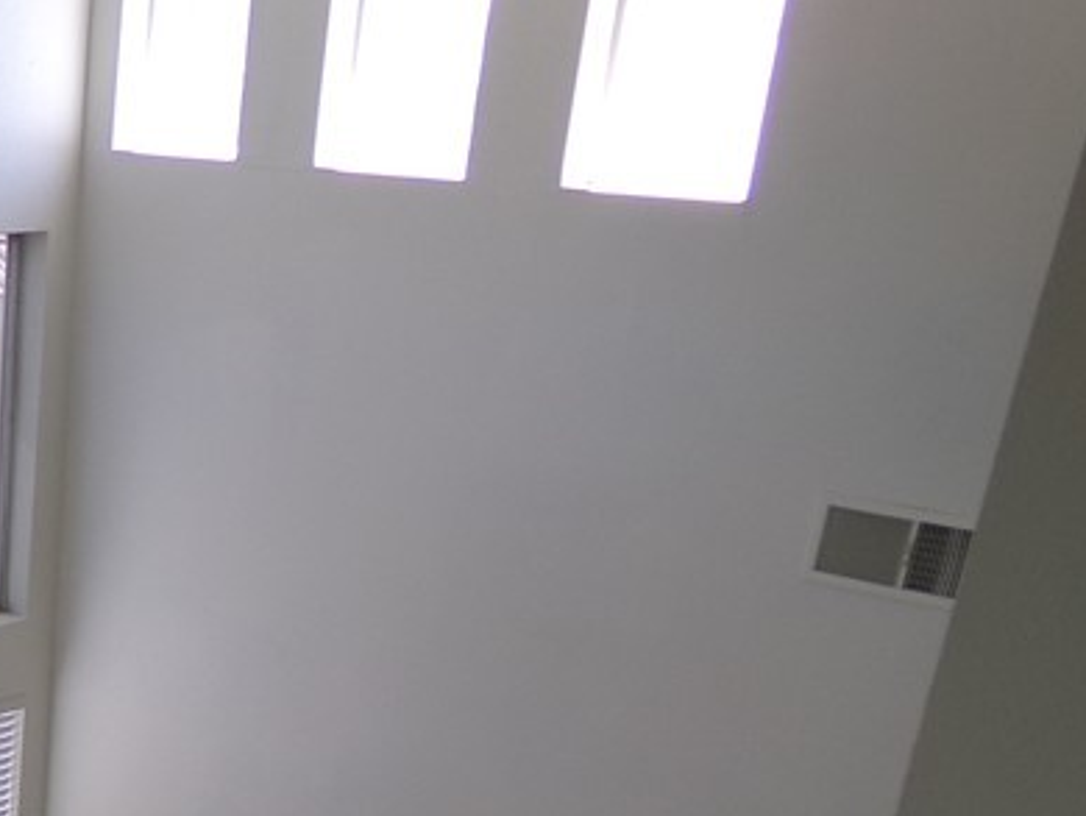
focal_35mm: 63
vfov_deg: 21.6
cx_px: -86
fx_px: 1978
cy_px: 975
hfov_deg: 28.2
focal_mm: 4.3
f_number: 3.7
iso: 100
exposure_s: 1/80
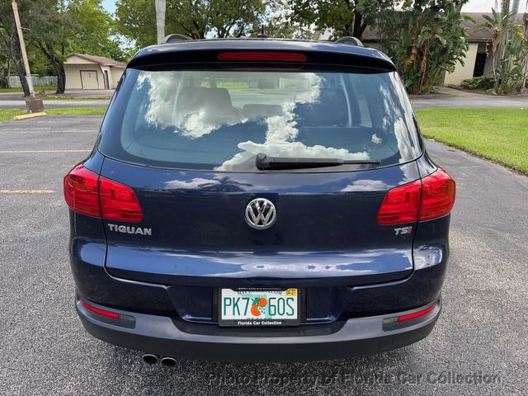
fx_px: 366
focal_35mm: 24
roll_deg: +0.4
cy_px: 198
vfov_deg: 56.8
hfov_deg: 71.6
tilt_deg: -17.3
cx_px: 264
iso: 80
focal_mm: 6.76
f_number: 1.78
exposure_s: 1/617
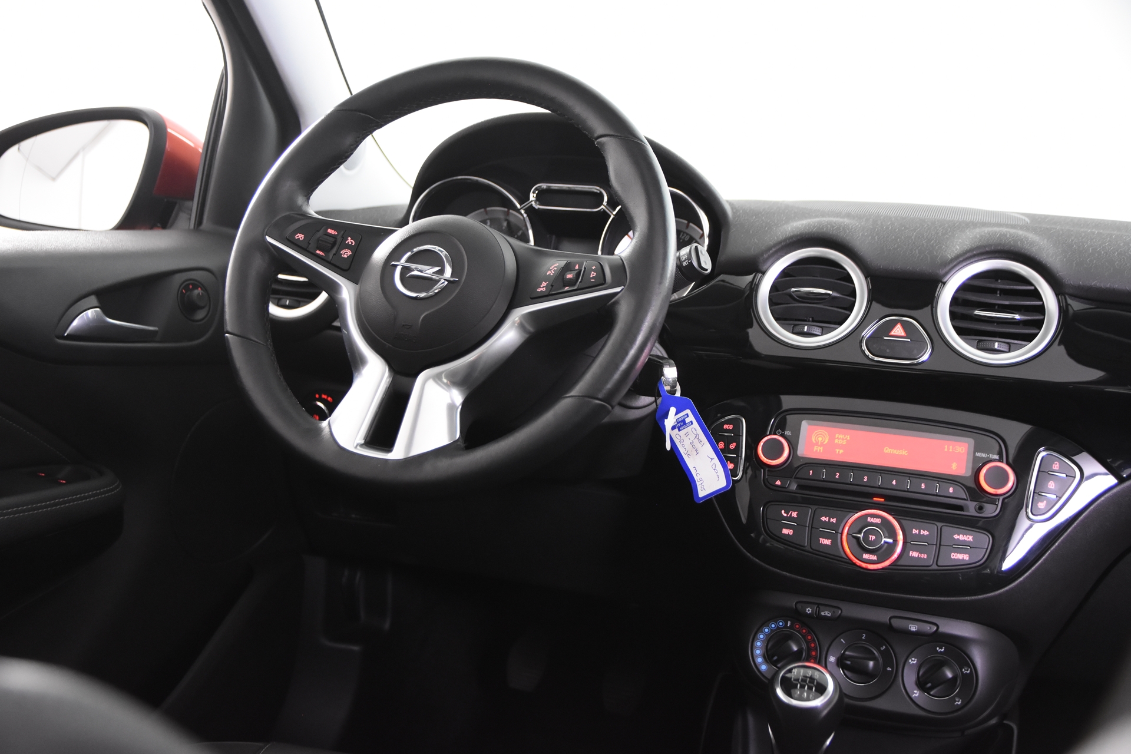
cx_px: 566
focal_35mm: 39
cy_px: 377
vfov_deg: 34.2
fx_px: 1225
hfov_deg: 49.6
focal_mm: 26
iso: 2200
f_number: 3.2
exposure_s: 1/40
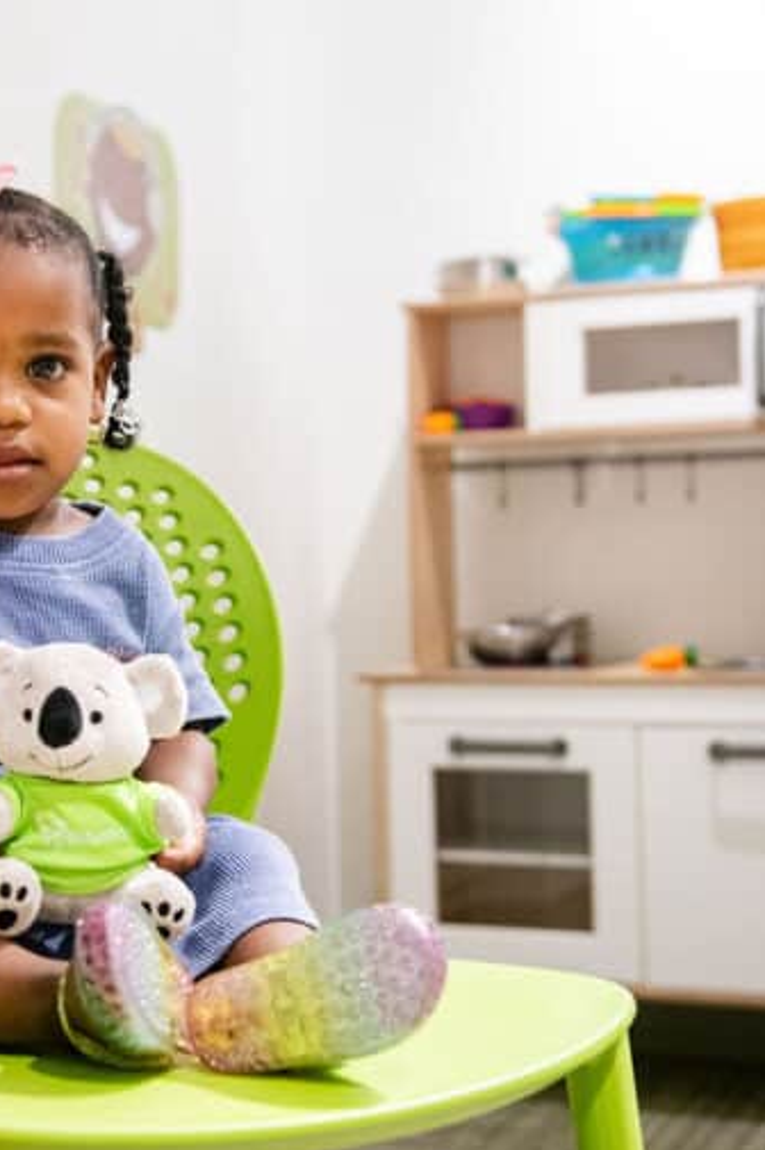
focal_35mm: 70
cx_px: 52
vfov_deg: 28.9
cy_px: 579
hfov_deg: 19.0
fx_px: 2234
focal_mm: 36
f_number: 3.2
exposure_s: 1/160
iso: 1600
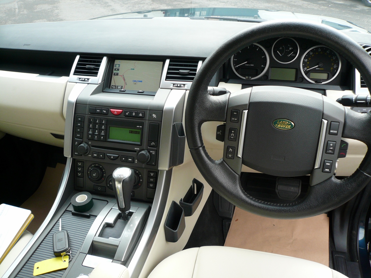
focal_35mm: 30
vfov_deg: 46.8
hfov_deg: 60.0
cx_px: 186
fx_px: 322
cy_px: 139
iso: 100
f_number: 2.9
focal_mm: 4.9
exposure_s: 1/100
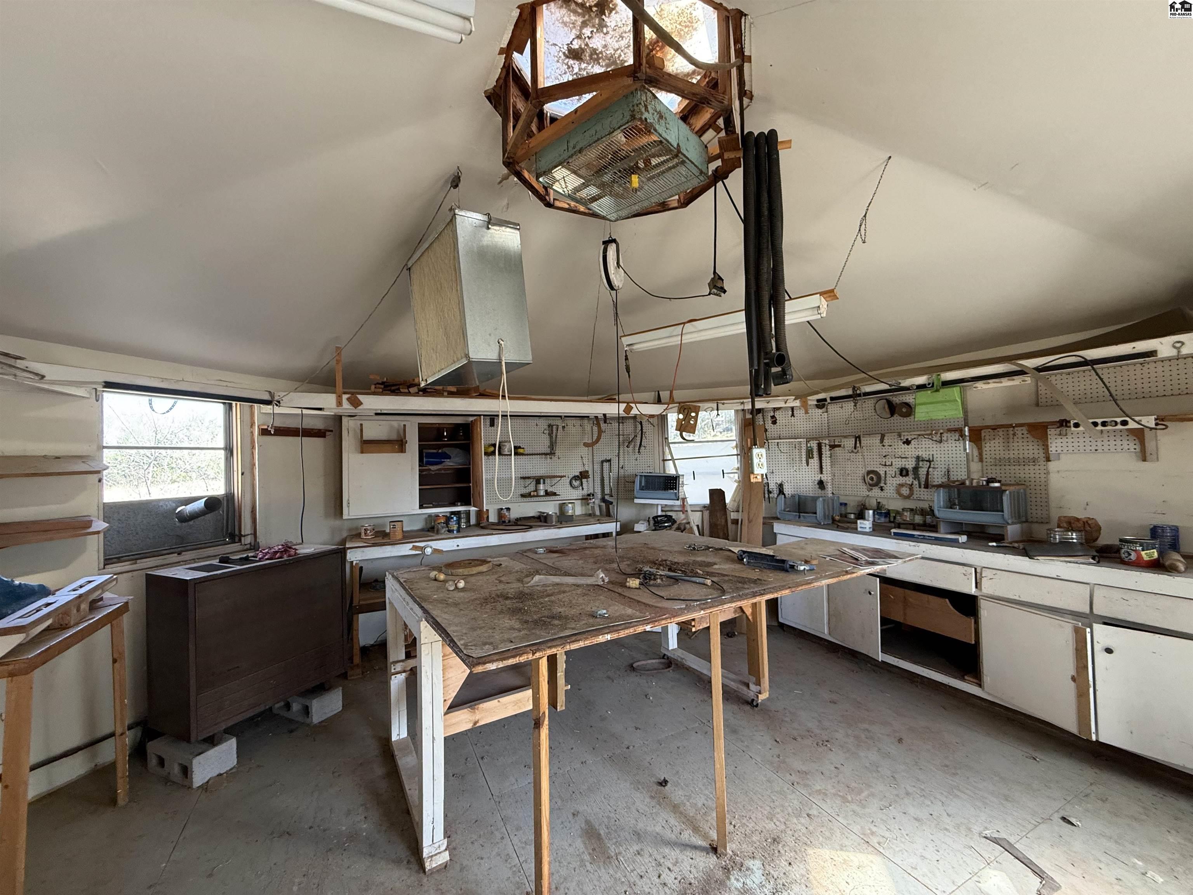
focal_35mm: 14
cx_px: 596
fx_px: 482
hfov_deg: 102.1
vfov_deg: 85.7
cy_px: 448
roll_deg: +1.5
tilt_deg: +0.6
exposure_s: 1/99
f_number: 2.2
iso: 160
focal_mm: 2.22
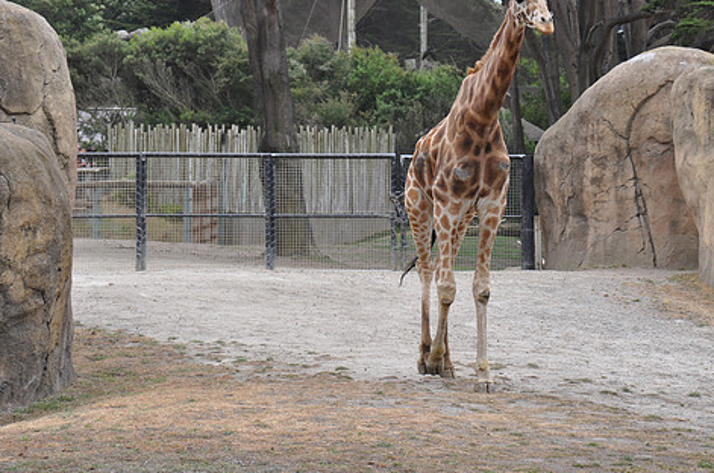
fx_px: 3476
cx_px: 405
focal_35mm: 176
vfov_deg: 7.8
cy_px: 183
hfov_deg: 11.7
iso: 320
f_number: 6.3
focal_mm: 95
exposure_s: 1/640
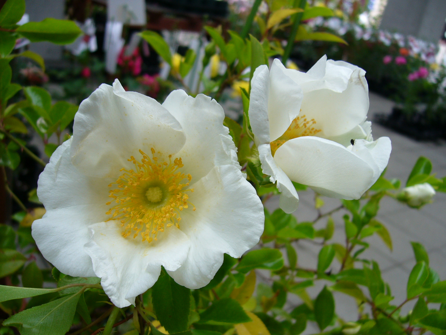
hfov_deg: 52.6
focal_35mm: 35
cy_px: 168
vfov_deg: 40.7
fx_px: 451
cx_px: 223
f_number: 2.8
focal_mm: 5.8
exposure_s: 1/80
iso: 80
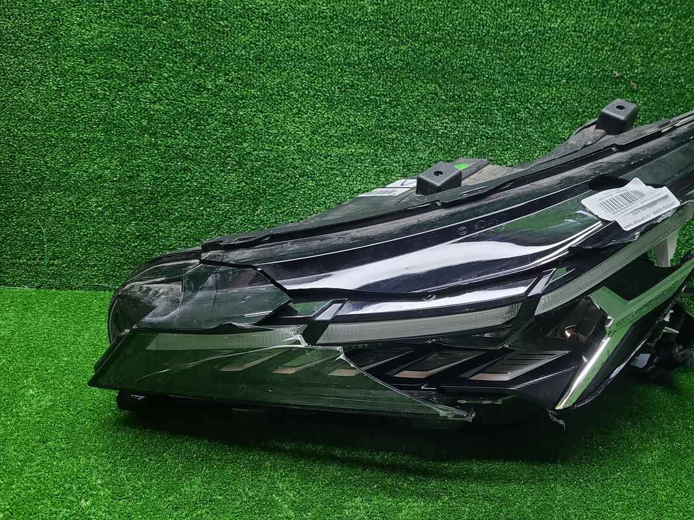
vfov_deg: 42.7
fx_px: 662
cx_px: 408
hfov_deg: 55.0
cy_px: 310
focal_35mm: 33
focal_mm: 5.4
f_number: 1.8
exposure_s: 1/50
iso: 56
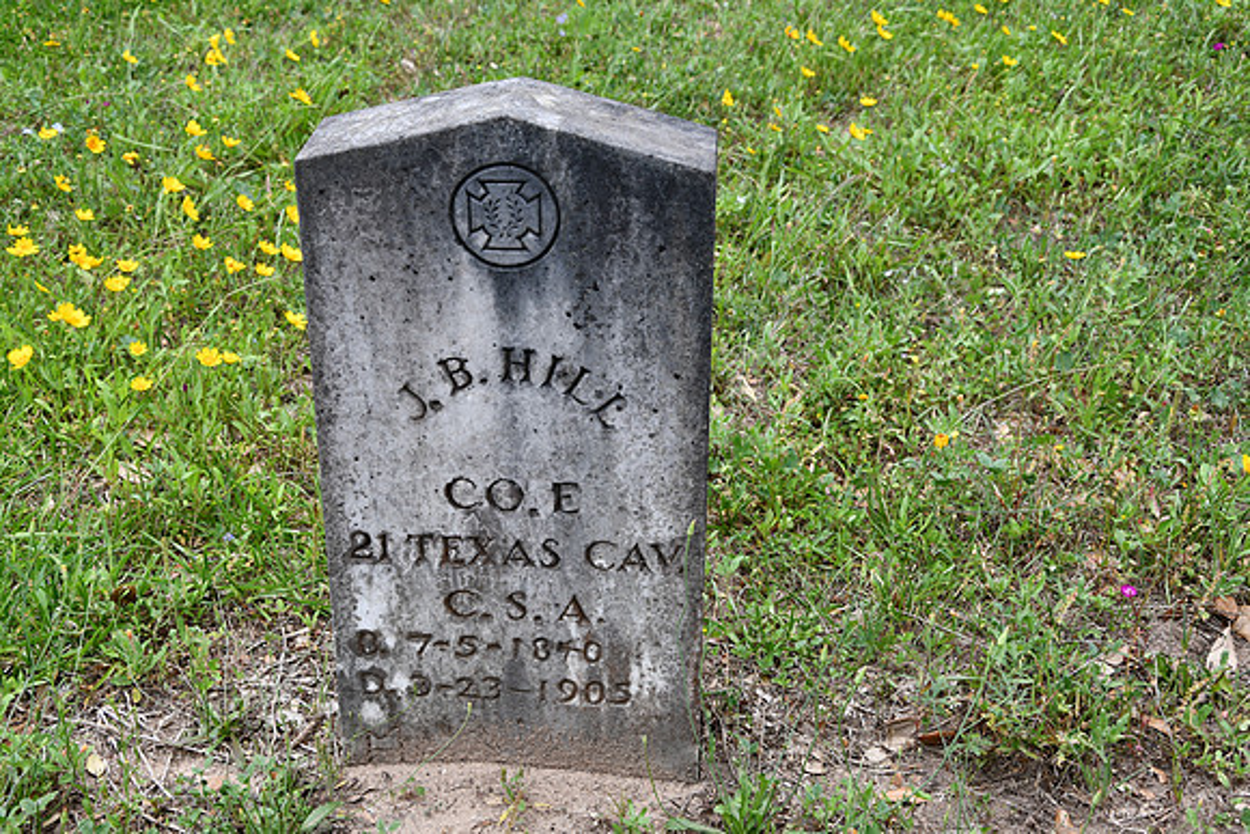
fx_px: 1771
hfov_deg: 38.9
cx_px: 625
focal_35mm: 51
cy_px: 417
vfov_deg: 26.5
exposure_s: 1/200
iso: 125
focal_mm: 34
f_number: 7.1
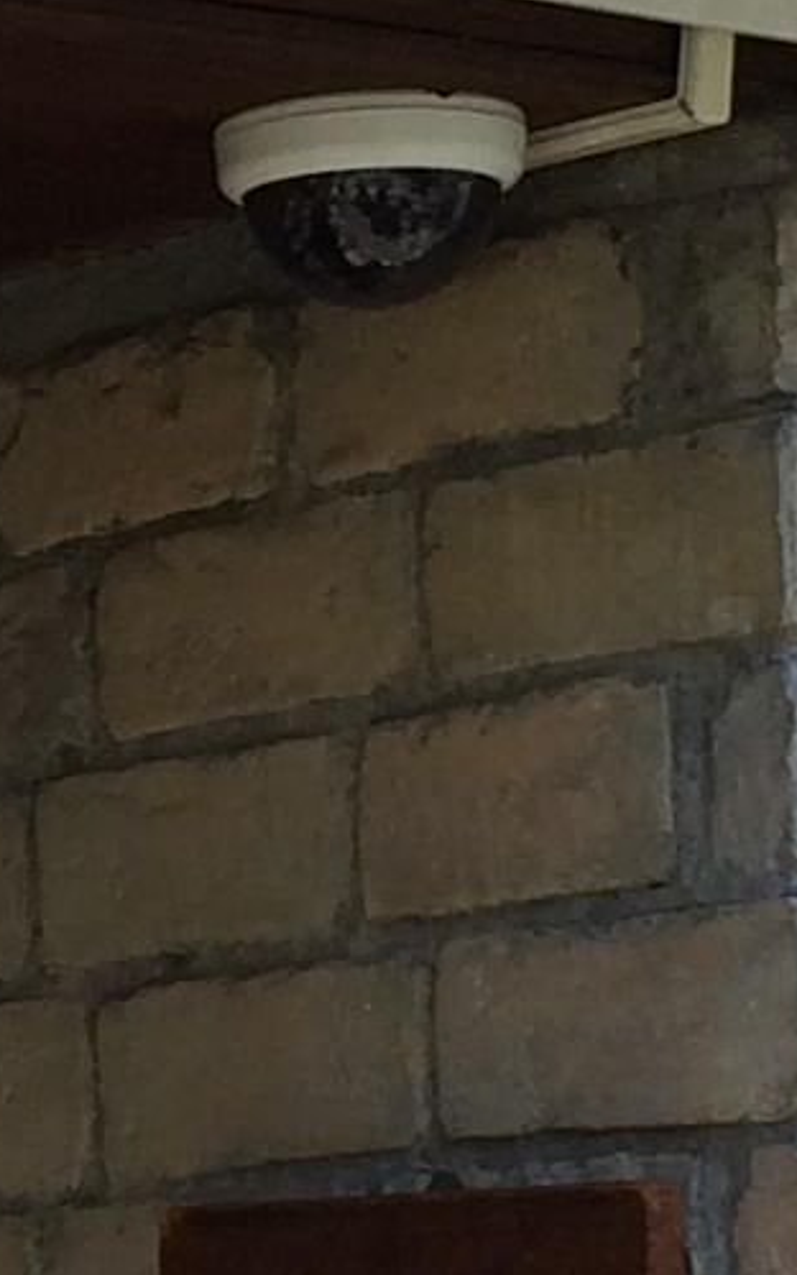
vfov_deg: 10.1
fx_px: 7227
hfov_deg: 6.0
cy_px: 777
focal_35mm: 208
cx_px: -1142
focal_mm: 4.12
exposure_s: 1/373
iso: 32
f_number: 2.2
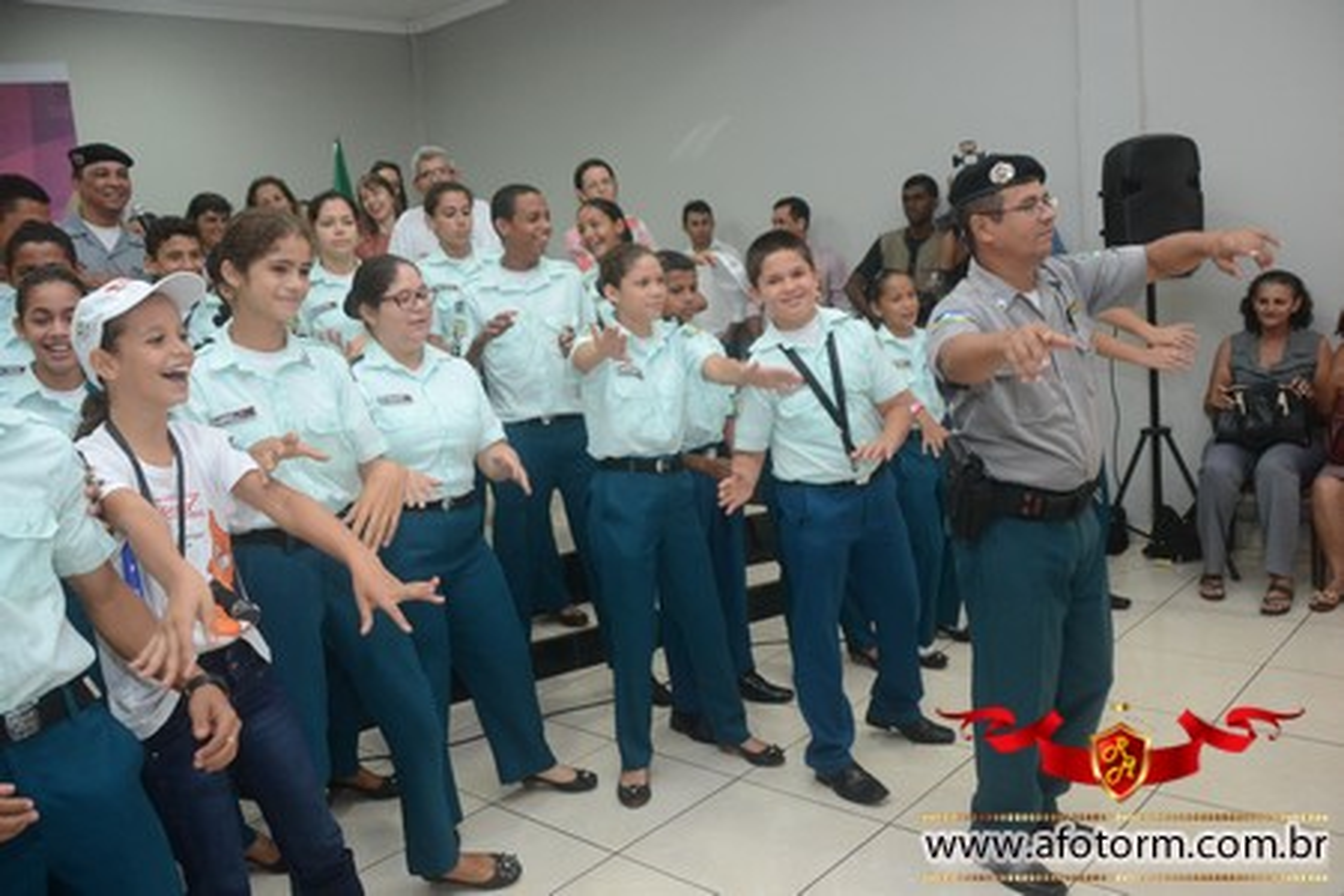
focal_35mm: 30
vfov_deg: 43.6
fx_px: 1120
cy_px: 448
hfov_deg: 61.9
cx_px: 672
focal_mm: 20
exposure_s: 1/125
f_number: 3.5
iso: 1600
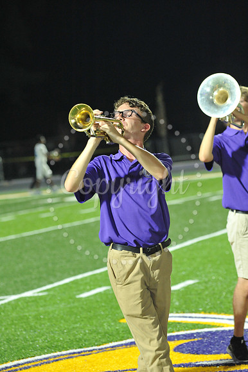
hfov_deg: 8.8
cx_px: 124
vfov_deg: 13.3
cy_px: 186
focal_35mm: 155
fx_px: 1603
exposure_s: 1/250
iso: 4000
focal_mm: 155
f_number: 5.6
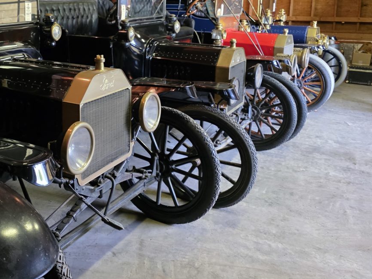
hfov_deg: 43.9
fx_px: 430
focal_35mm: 40
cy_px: 63
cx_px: 60
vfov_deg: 35.0
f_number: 1.7
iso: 1000
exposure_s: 1/120
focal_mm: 6.3
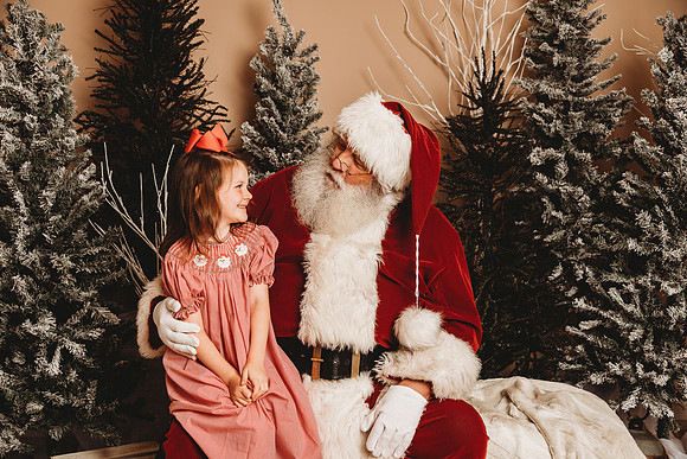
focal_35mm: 40
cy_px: 230
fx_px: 763
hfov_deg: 48.4
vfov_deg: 33.4
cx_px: 344
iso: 100
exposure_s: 1/160
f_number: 4
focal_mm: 40
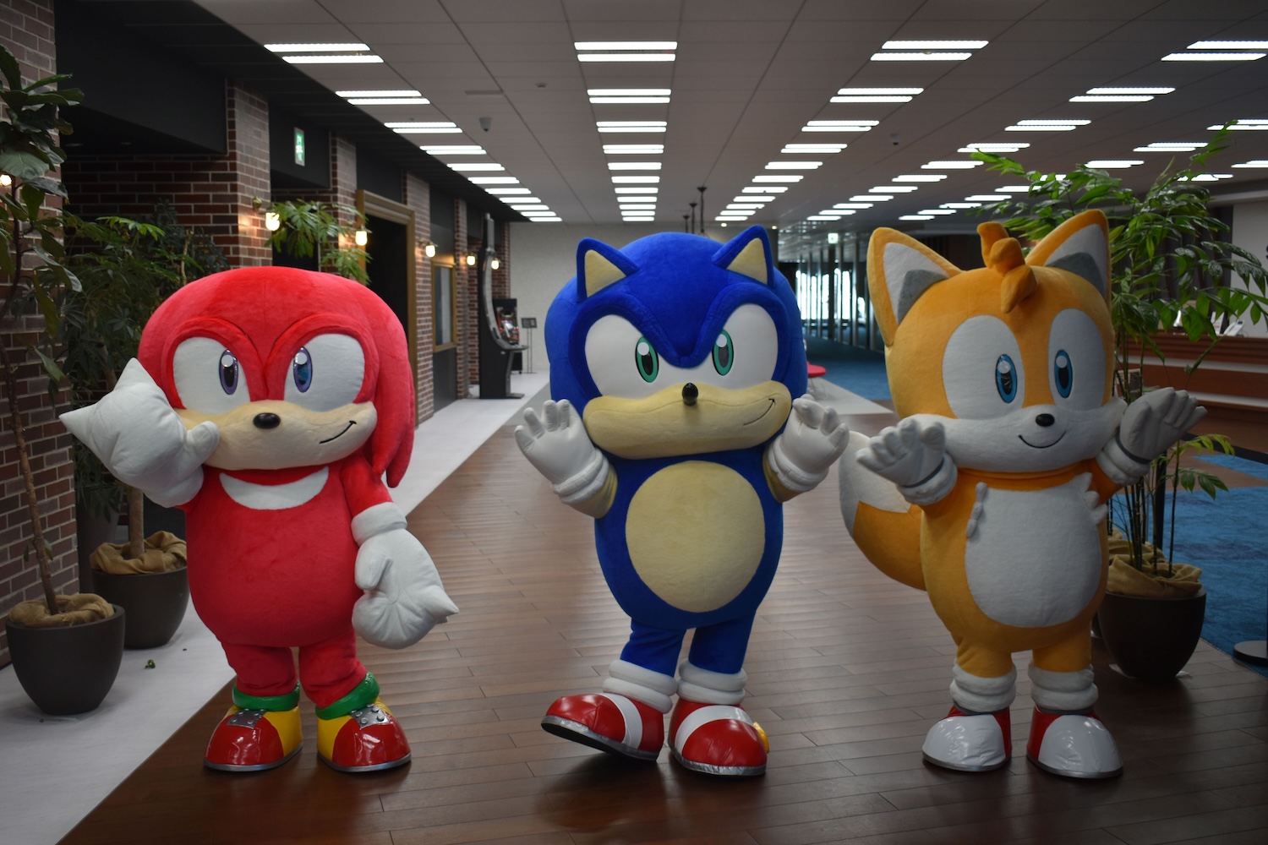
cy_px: 422
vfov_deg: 35.5
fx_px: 1321
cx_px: 634
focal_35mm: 38
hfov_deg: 51.3
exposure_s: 1/80
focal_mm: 25
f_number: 4.5
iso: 400
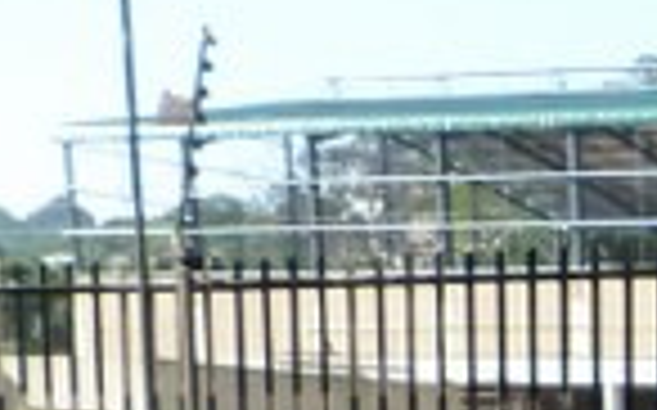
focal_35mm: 145
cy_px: 1248
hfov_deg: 12.0
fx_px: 2594
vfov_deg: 7.8
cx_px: 1503
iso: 125
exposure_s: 1/200
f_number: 4
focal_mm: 4.5
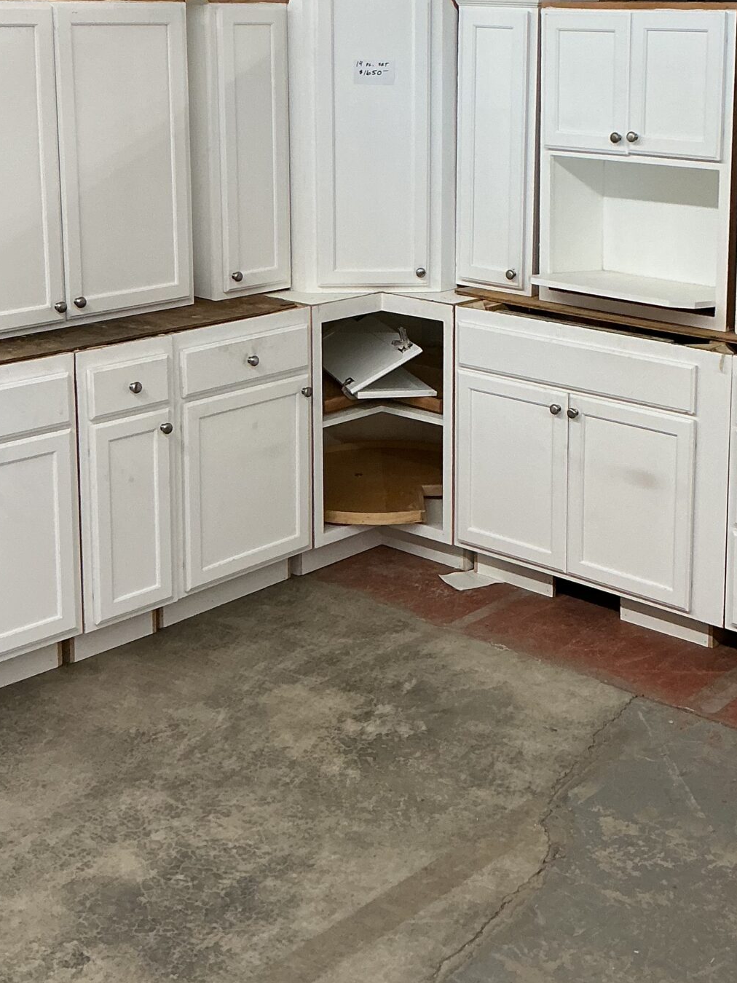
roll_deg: -0.4
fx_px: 1562
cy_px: 288
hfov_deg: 26.3
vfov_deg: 34.4
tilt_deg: -11.0
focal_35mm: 55
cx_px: 515
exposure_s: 1/60
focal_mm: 3
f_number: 1.8
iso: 80
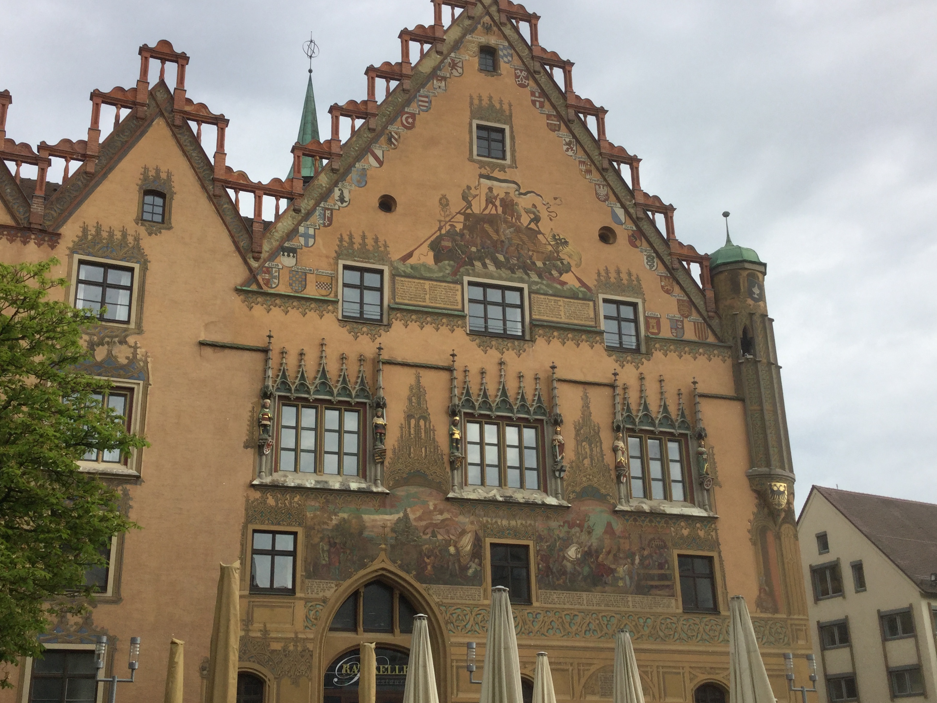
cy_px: 401
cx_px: 429
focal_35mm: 39
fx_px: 1056
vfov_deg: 36.8
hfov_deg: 47.8
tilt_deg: +20.7
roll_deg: +1.5
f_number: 2.4
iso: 25
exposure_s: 1/440
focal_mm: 3.3
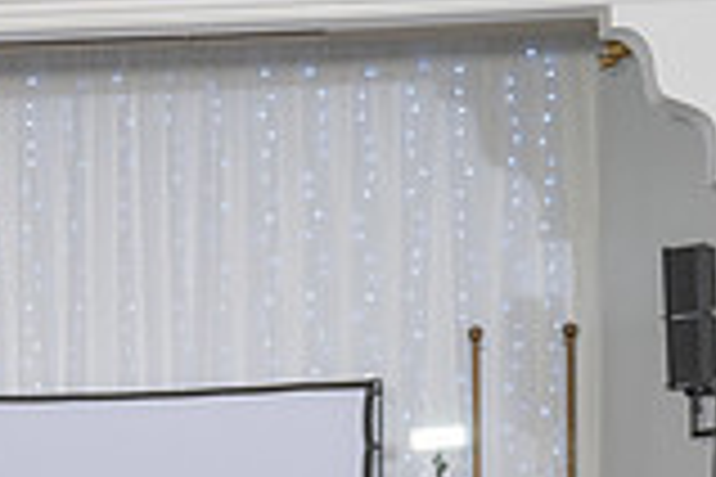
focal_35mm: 102
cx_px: -203
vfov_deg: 12.6
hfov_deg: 18.7
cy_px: 749
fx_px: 2029
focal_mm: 28
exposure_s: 1/160
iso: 500
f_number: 3.5
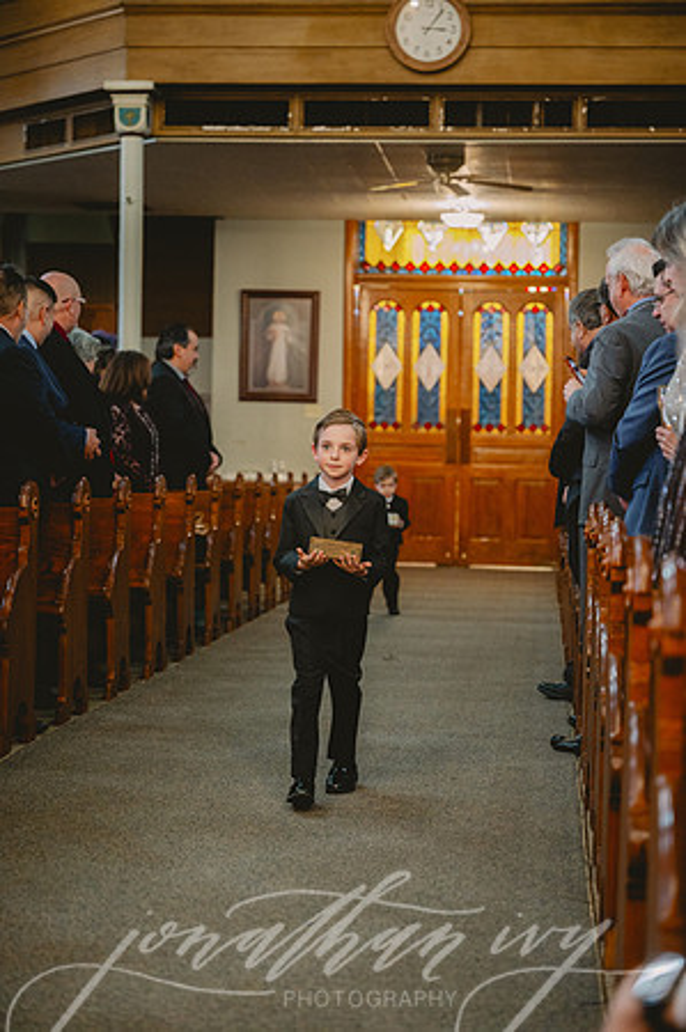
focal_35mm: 70
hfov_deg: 19.4
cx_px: 343
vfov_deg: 28.9
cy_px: 516
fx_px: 2005
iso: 2000
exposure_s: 1/250
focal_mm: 70
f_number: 2.8
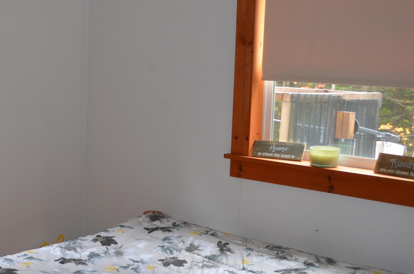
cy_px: 147
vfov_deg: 21.8
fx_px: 711
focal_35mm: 62
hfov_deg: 31.5
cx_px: 77
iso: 720
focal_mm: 20
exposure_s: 1/60
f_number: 3.8
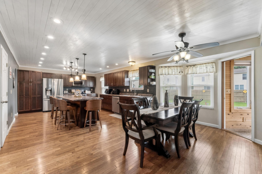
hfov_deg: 100.4
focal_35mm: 15
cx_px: 131
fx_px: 109
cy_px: 87
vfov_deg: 77.3
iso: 800
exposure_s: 1/20
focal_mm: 15
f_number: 22
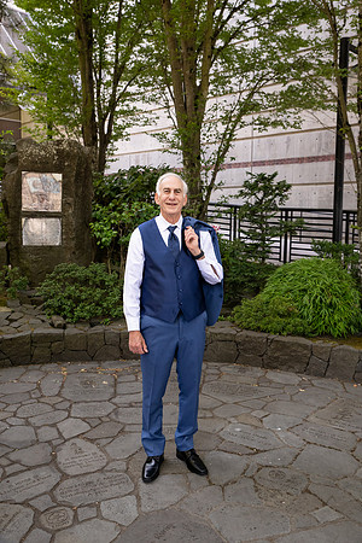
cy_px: 272
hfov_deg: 41.1
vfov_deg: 58.7
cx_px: 181
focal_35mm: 32
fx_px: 483
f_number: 6.3
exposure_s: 1/400
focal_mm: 32
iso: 2000
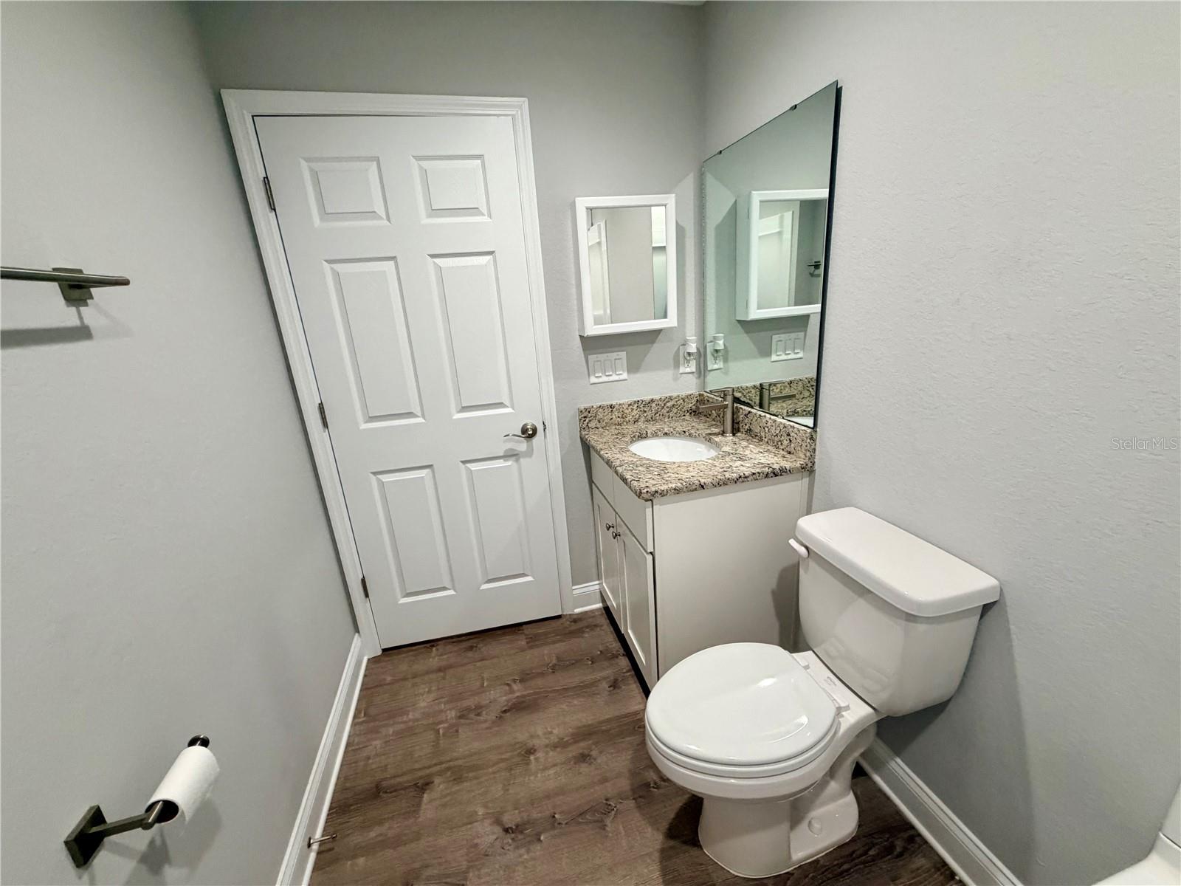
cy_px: 443
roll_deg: +4.3
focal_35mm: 14
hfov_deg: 102.1
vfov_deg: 85.7
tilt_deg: -16.2
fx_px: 478
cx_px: 590
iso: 250
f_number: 2.2
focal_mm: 2.22
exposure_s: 1/120
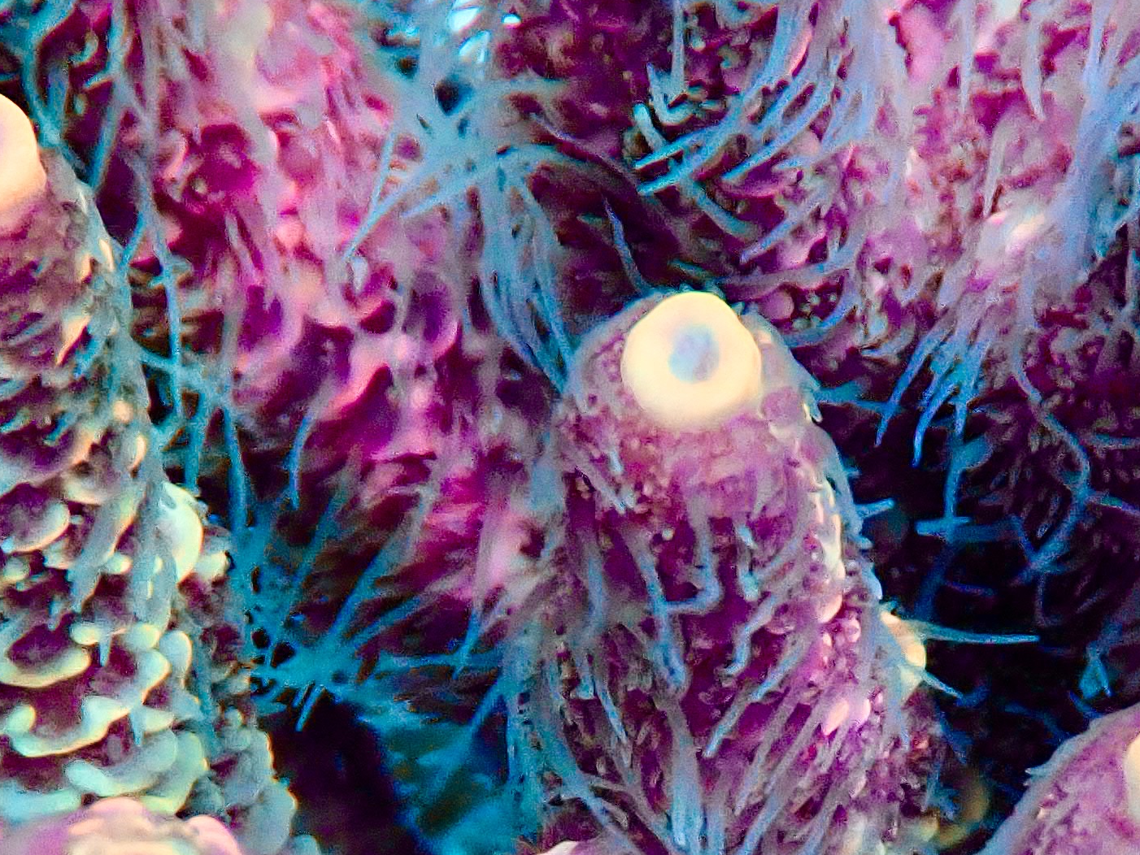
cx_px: 498
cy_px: 806
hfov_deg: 7.9
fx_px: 8268
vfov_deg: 5.9
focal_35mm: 251
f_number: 6.3
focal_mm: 15.66
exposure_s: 1/160
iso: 400
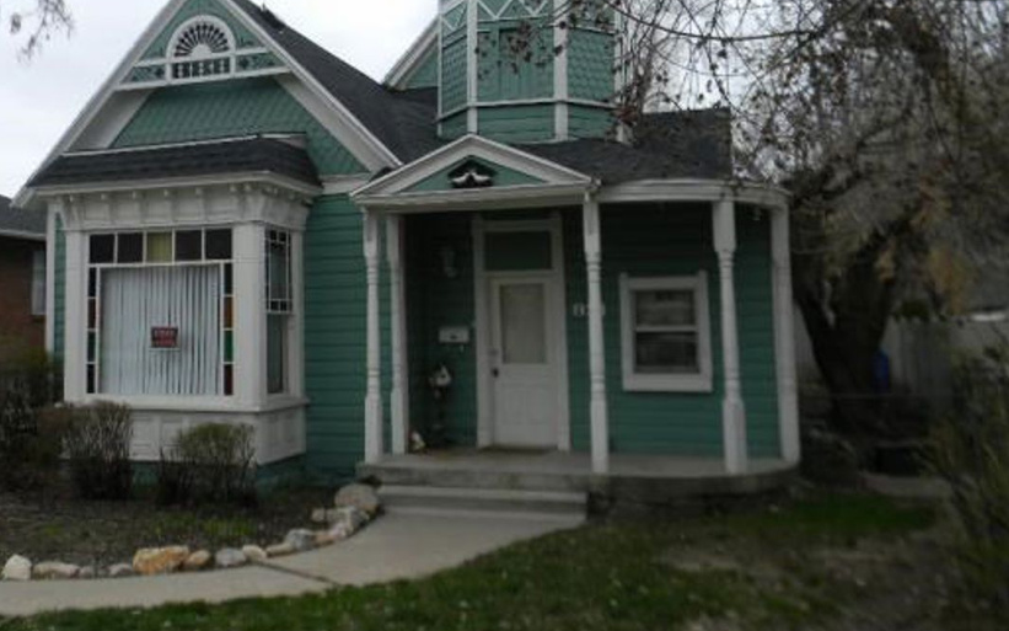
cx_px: 385
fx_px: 1017
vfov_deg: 34.2
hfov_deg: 52.2
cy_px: 220
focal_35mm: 37
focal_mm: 5
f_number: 3.5
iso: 80
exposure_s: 1/712
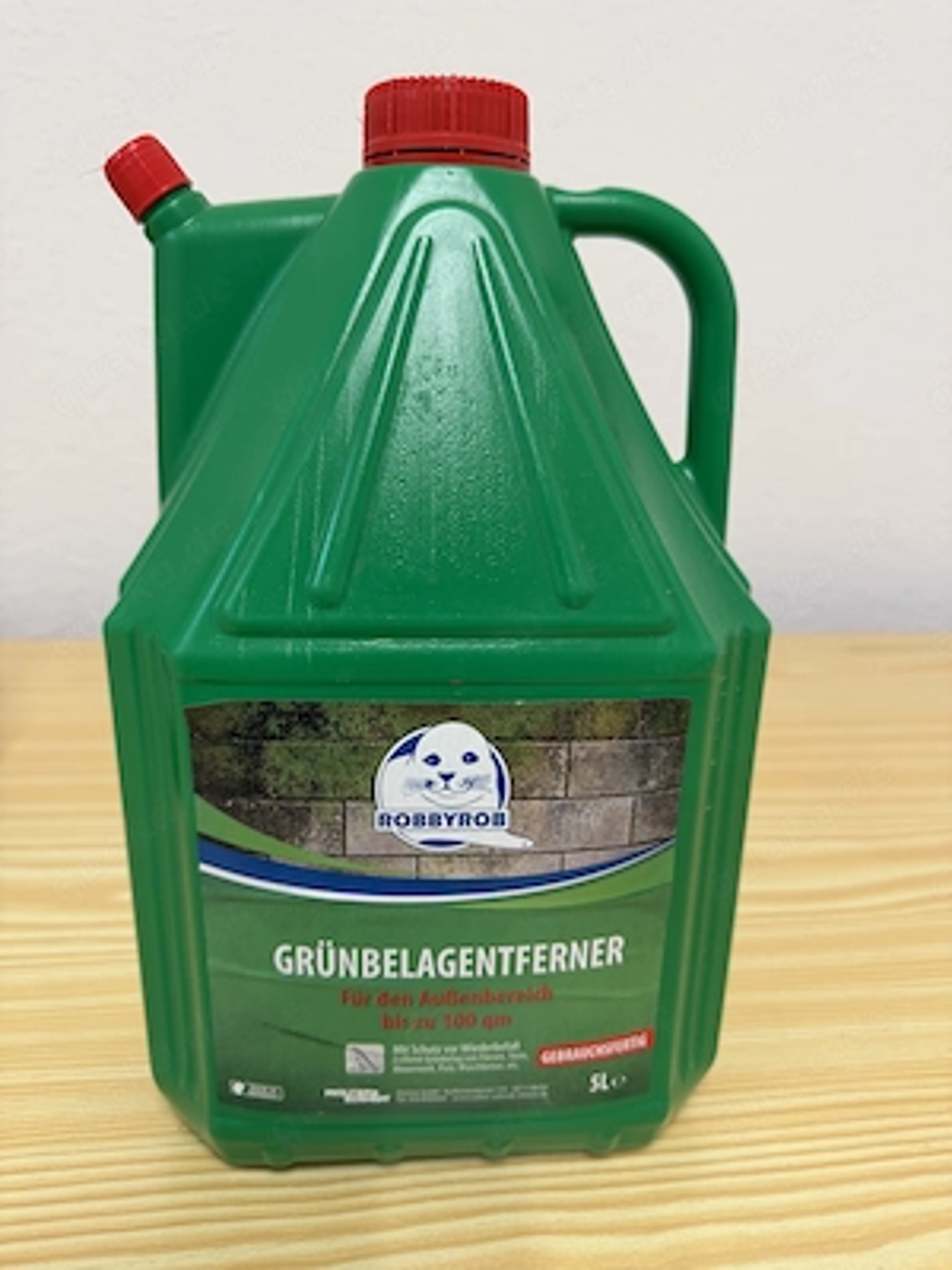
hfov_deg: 56.8
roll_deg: -1.0
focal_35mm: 24
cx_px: 476
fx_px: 880
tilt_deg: -19.1
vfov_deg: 71.6
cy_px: 635
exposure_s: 1/50
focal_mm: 6.76
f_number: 1.78
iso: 125
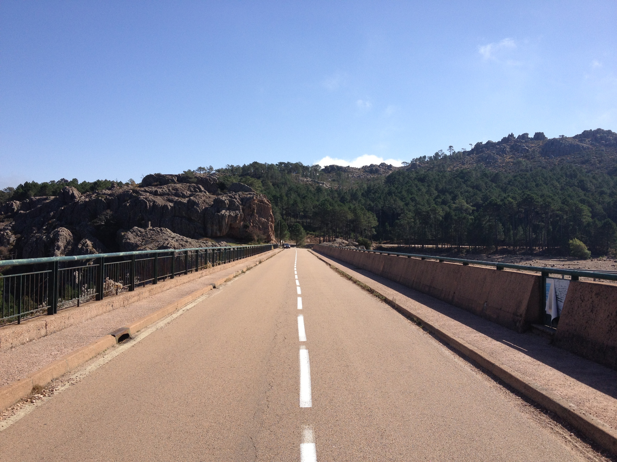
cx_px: 308
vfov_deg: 40.7
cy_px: 231
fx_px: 624
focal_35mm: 35
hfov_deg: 52.6
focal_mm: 4.28
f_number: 2.4
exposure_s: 1/1905
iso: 64
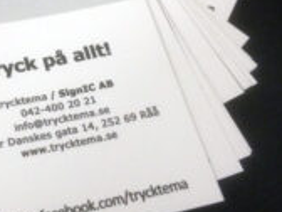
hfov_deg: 27.1
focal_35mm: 69
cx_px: 22
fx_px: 562
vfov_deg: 21.0
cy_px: 30
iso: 320
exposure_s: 1/17
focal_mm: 4.15
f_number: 2.2
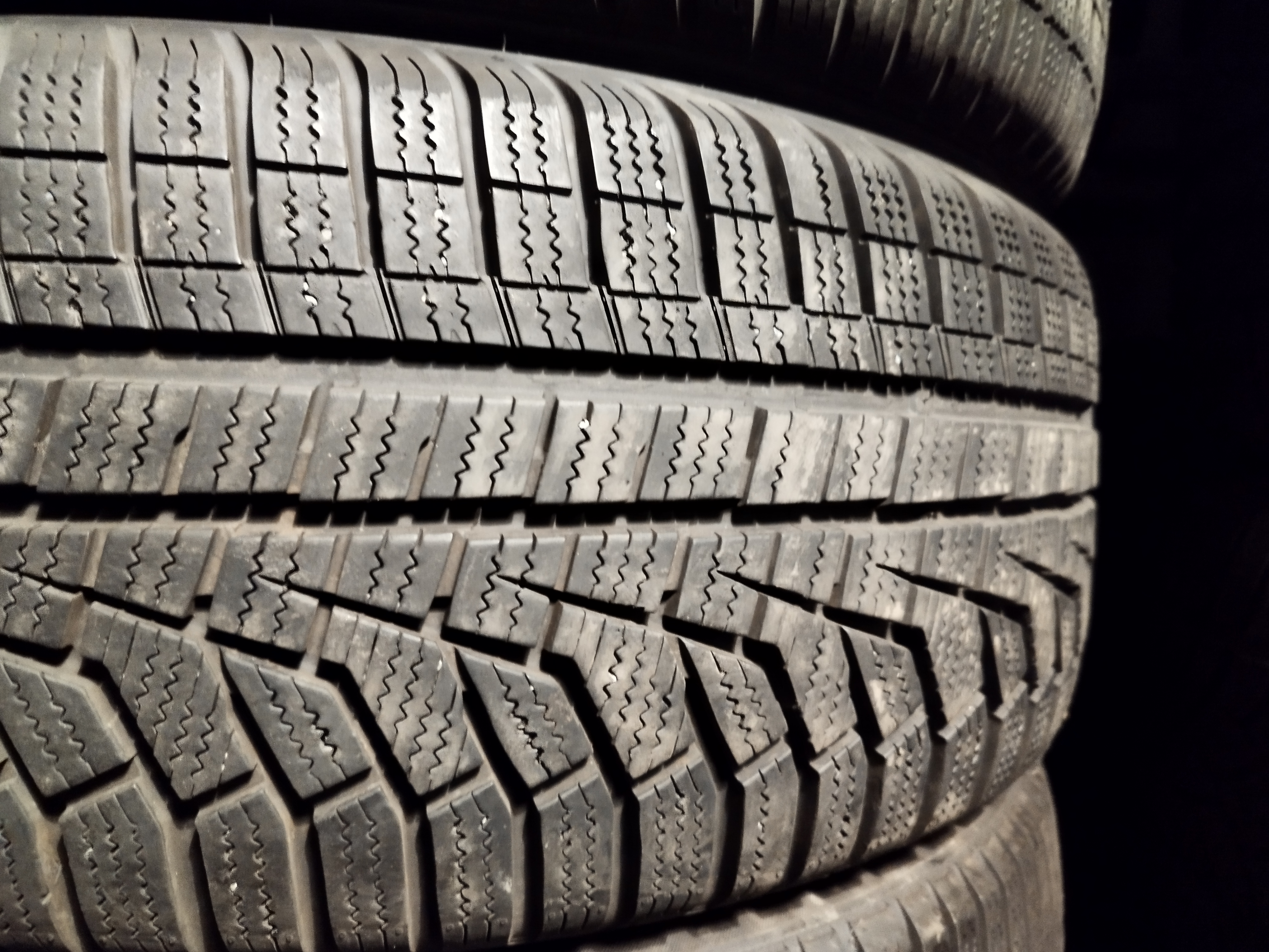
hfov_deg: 69.4
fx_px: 916
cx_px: 634
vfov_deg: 54.9
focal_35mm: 25
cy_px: 476
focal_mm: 5.95
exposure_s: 1/14.3
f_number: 1.89
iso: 3620
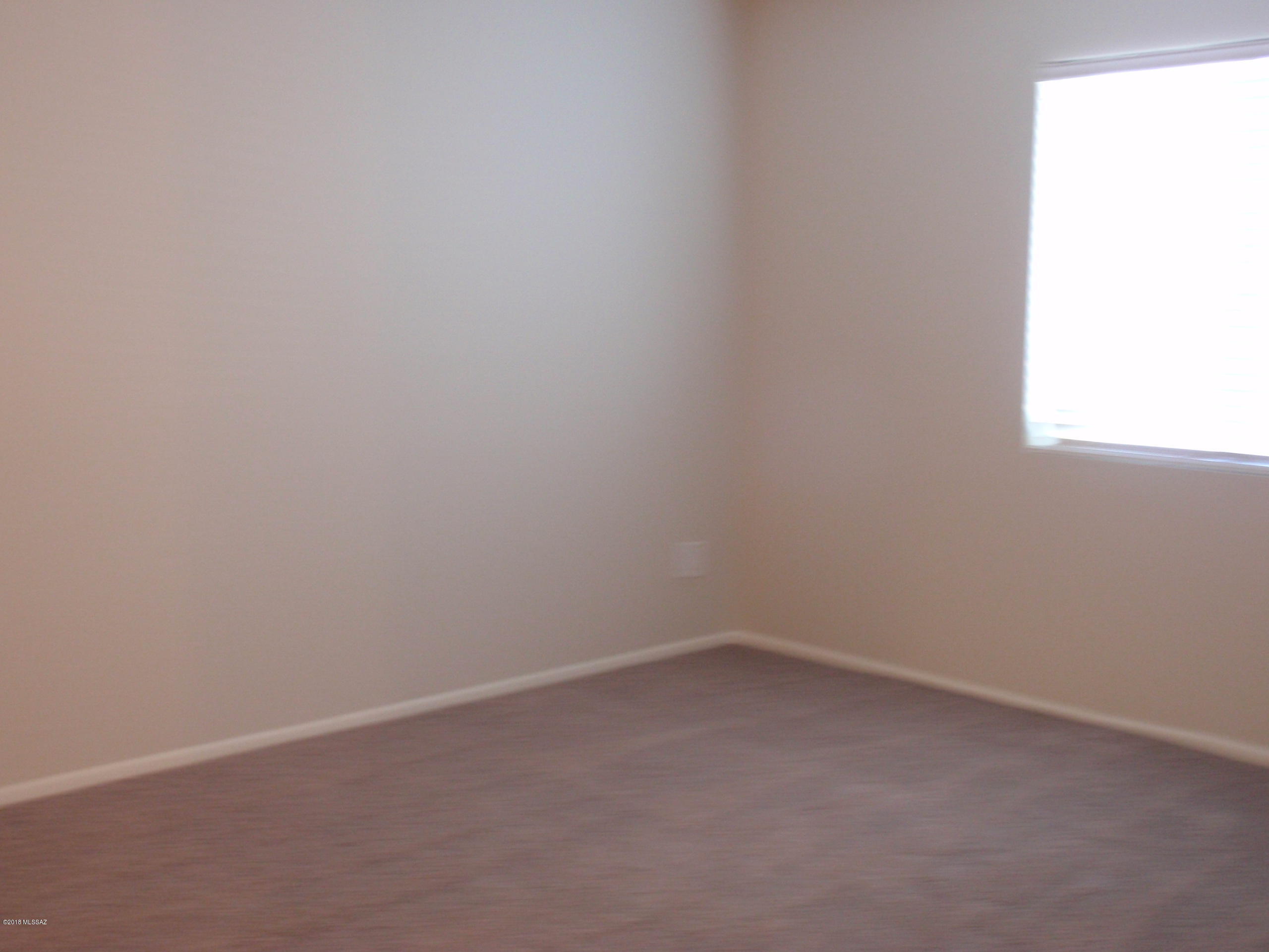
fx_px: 1466
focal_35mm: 40
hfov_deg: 46.8
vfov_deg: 36.0
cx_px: 634
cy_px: 476
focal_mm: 7.25
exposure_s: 1/5
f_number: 3.9
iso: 200
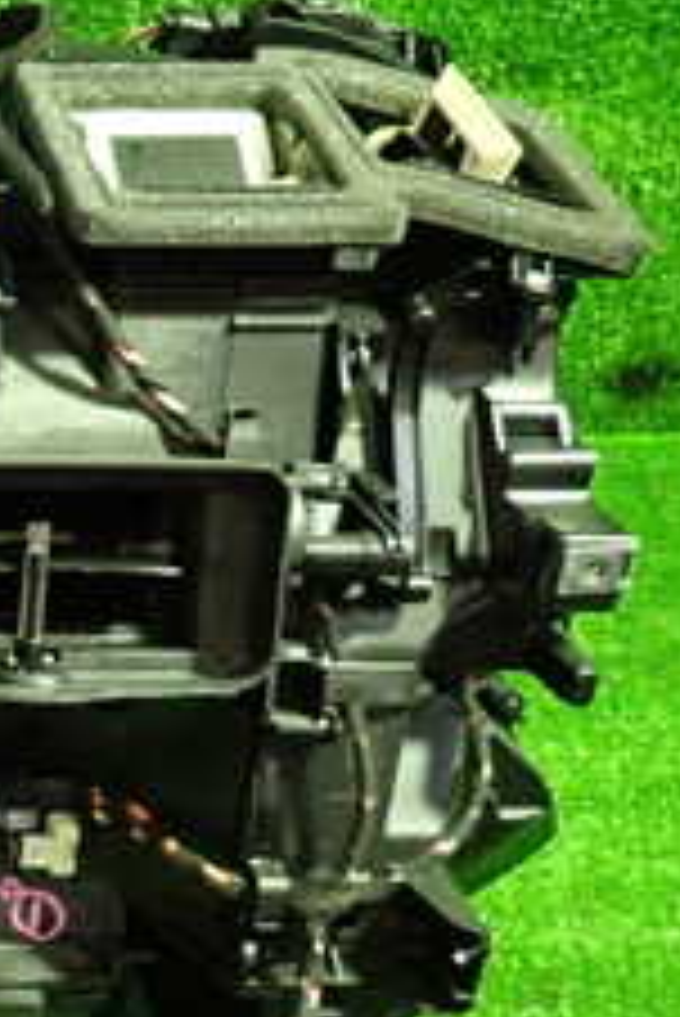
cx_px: -504
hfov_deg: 16.8
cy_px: 644
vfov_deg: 29.1
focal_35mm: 69
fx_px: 1952
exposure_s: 1/30
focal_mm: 4.5
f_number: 2
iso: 500
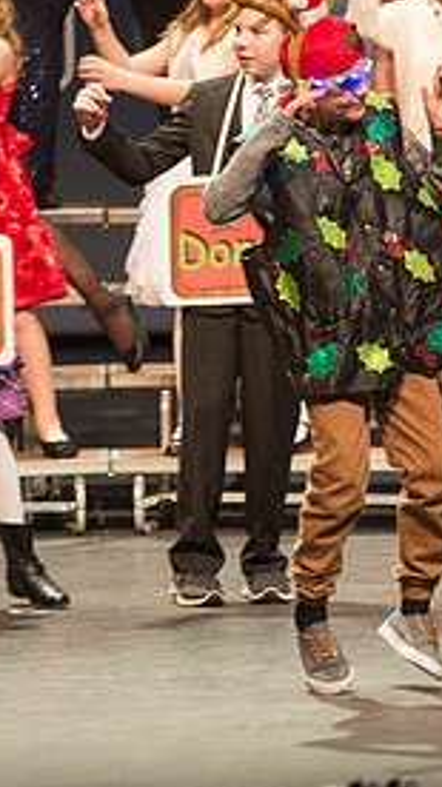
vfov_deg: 5.3
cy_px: 358
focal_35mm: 407
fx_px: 8491
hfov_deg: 3.0
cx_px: 433
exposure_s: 1/160
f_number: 2.8
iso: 2500
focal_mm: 185
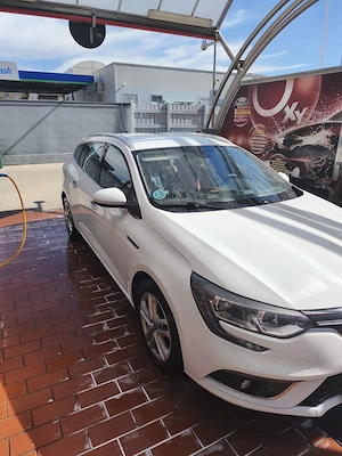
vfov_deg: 73.9
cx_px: 171
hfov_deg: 58.9
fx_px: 303
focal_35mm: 23
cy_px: 228
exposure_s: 1/1346
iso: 50
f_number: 1.65
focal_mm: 6.14
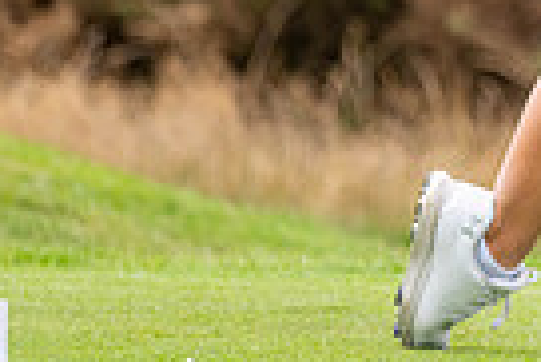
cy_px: -352
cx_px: 704
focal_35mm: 1277
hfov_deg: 1.6
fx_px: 19211
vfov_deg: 1.1
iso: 500
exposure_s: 1/3200
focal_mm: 300
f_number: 4
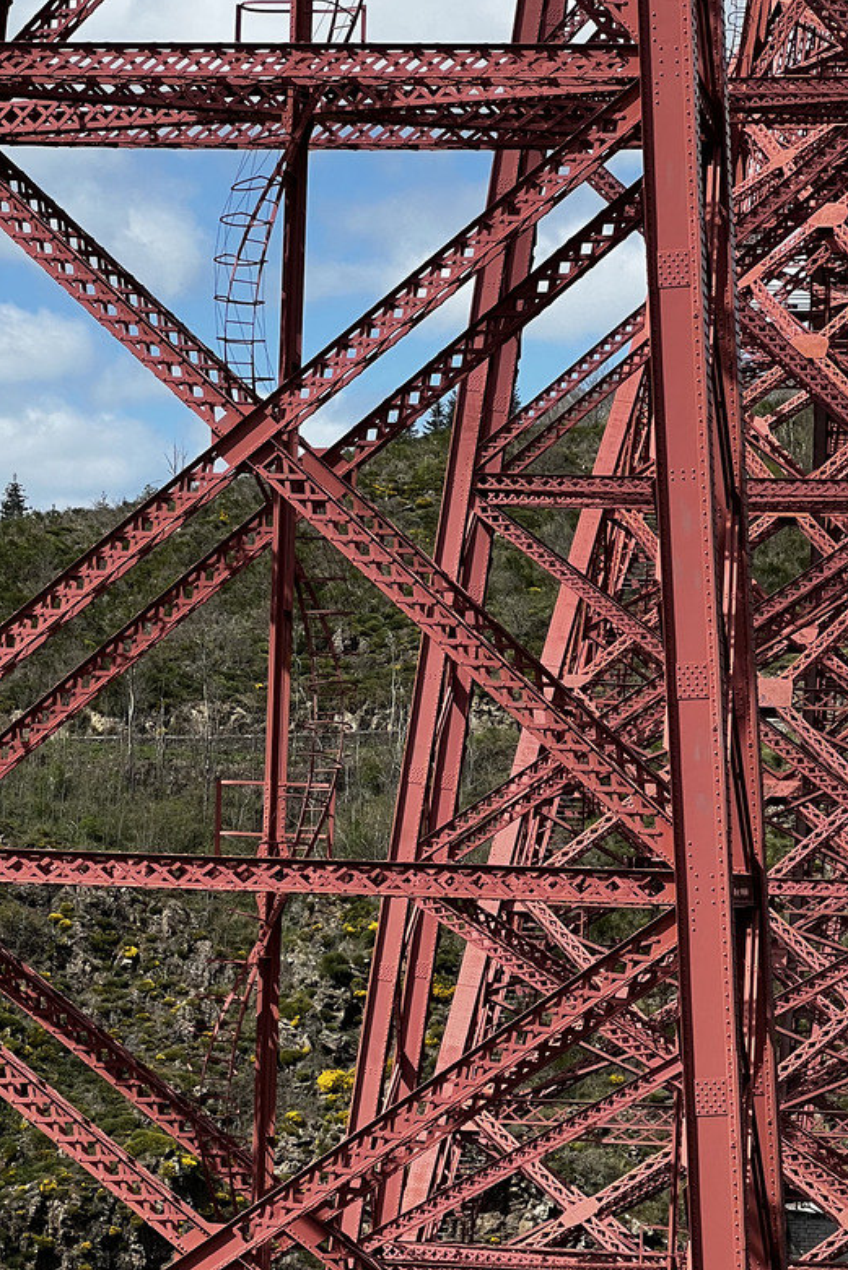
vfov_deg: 16.6
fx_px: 4344
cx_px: 363
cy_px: 893
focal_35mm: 123
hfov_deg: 11.1
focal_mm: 9
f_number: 2.8
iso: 32
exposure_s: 1/592
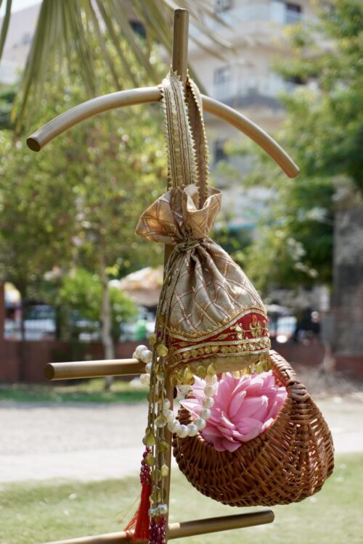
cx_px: 182
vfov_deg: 27.0
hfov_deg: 18.2
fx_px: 1134
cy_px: 272
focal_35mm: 75
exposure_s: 1/1250
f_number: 6.3
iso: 800
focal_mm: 50
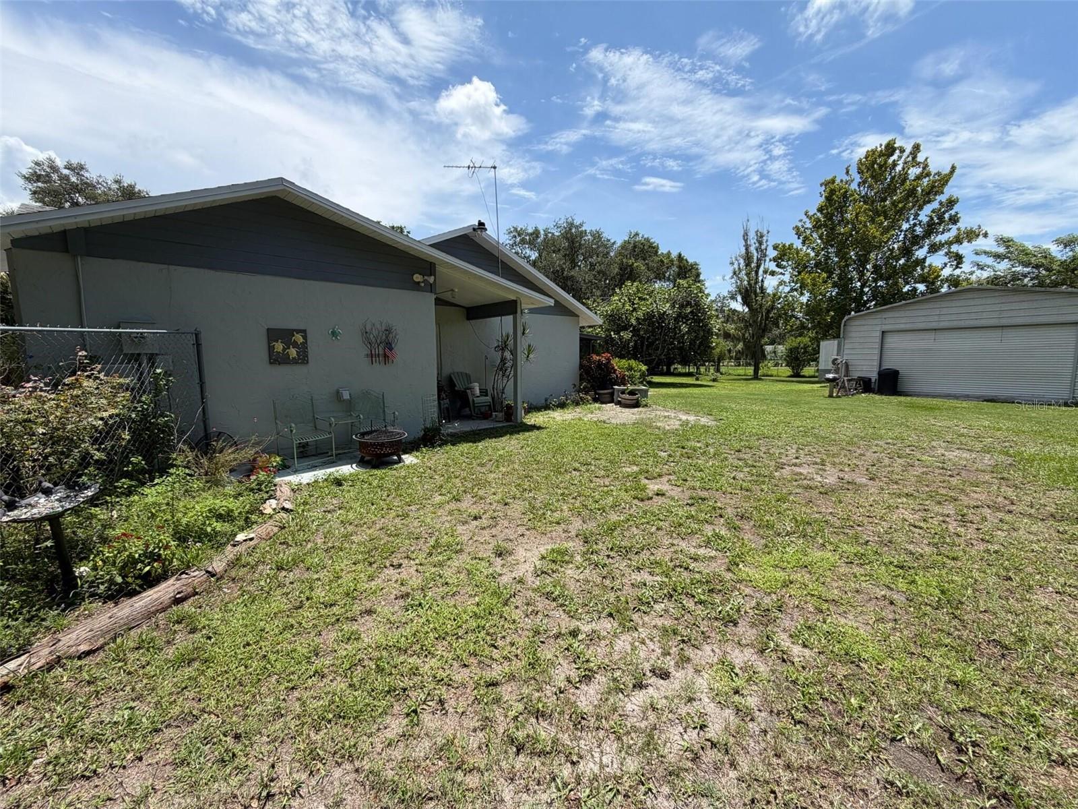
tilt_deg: -6.5
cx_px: 539
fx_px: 436
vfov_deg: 85.7
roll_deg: -0.5
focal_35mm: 14
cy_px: 404
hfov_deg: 102.1
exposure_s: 1/799
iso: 20
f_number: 2.2
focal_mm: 2.22
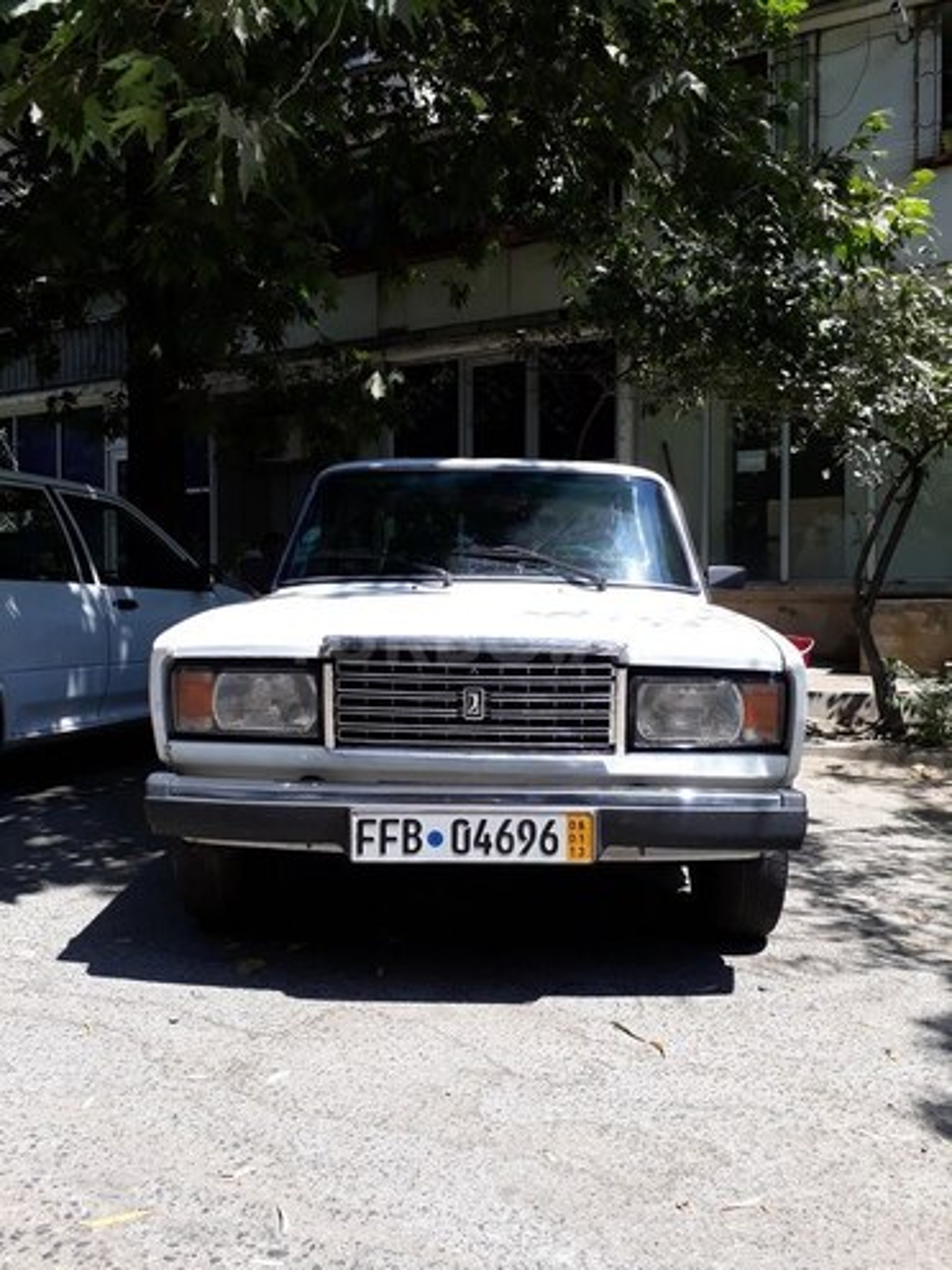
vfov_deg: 65.3
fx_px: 990
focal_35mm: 27
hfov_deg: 51.4
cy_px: 635
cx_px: 476
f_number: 1.9
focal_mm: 3.6
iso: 40
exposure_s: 1/718
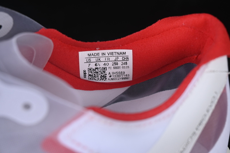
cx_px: 115
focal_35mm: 75
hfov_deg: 27.0
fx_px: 479
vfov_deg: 18.2
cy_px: 76
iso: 160
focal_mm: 50
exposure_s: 1/100
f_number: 7.1
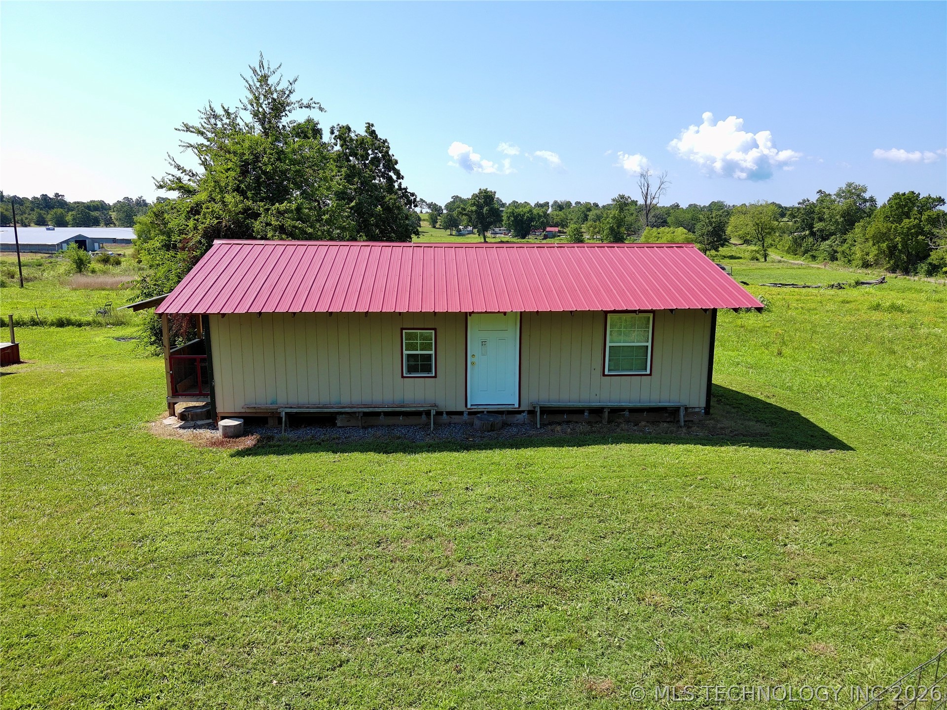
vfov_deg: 58.9
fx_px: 629
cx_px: 474
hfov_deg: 73.9
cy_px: 355
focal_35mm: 23
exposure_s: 1/2114
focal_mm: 6.67
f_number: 1.9
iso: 104
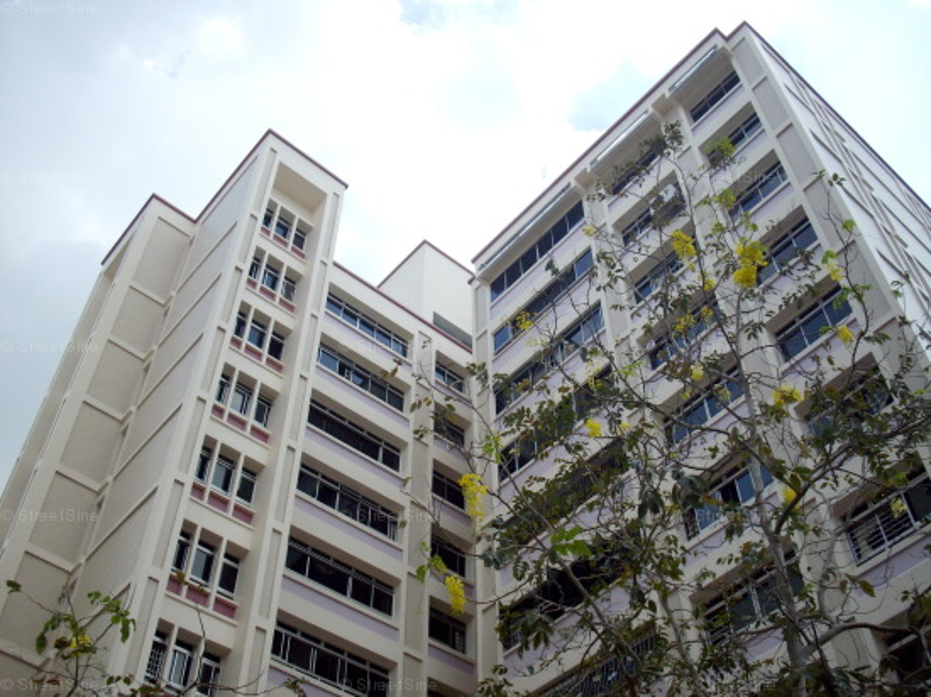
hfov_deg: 50.2
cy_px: 348
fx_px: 995
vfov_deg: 38.6
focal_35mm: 37
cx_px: 466
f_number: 5.6
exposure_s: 1/250
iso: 80
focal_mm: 6.2
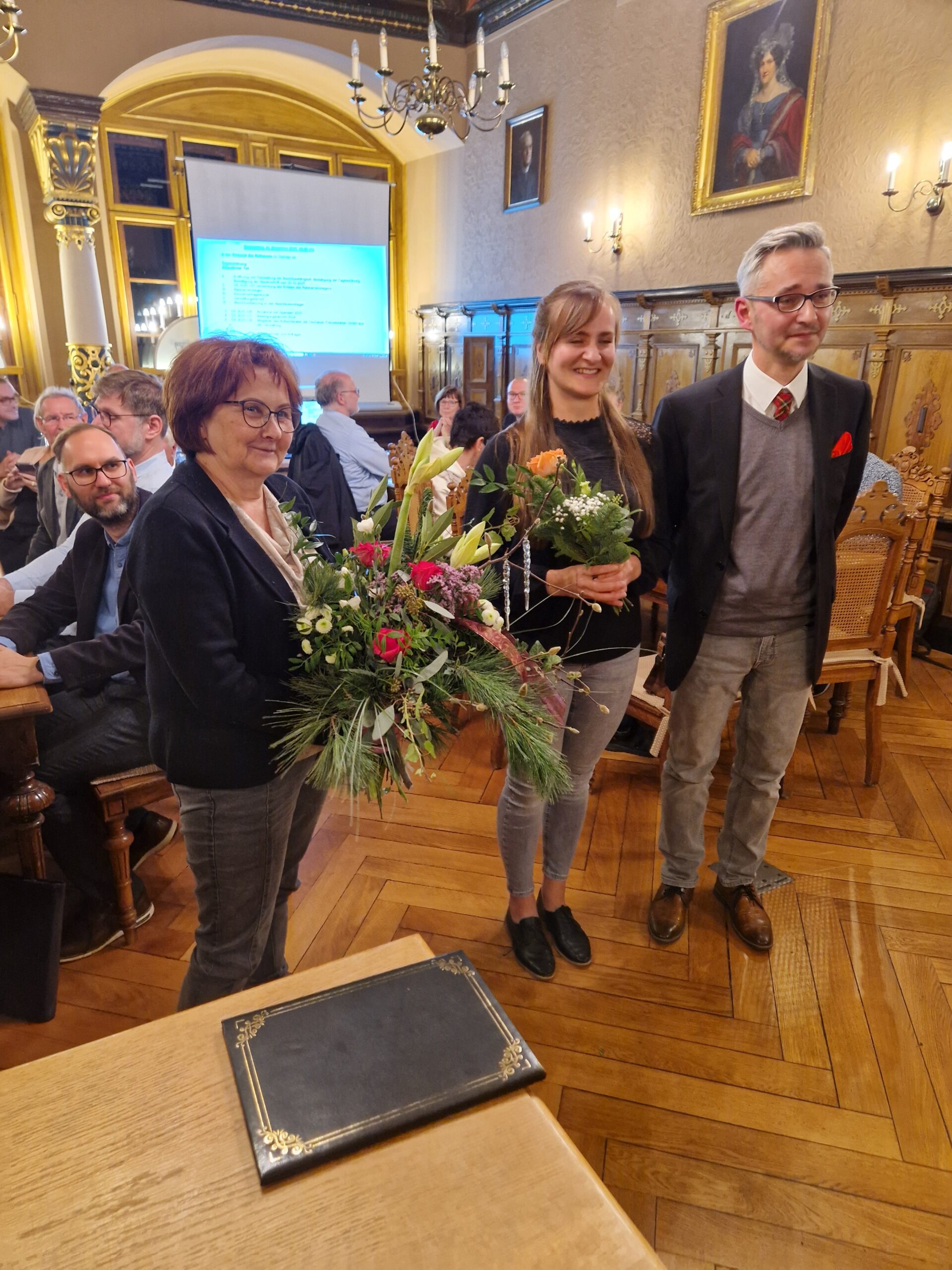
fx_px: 843
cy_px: 635
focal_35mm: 23
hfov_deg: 58.9
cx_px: 476
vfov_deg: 73.9
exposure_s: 1/50
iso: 500
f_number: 1.8
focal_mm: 5.4
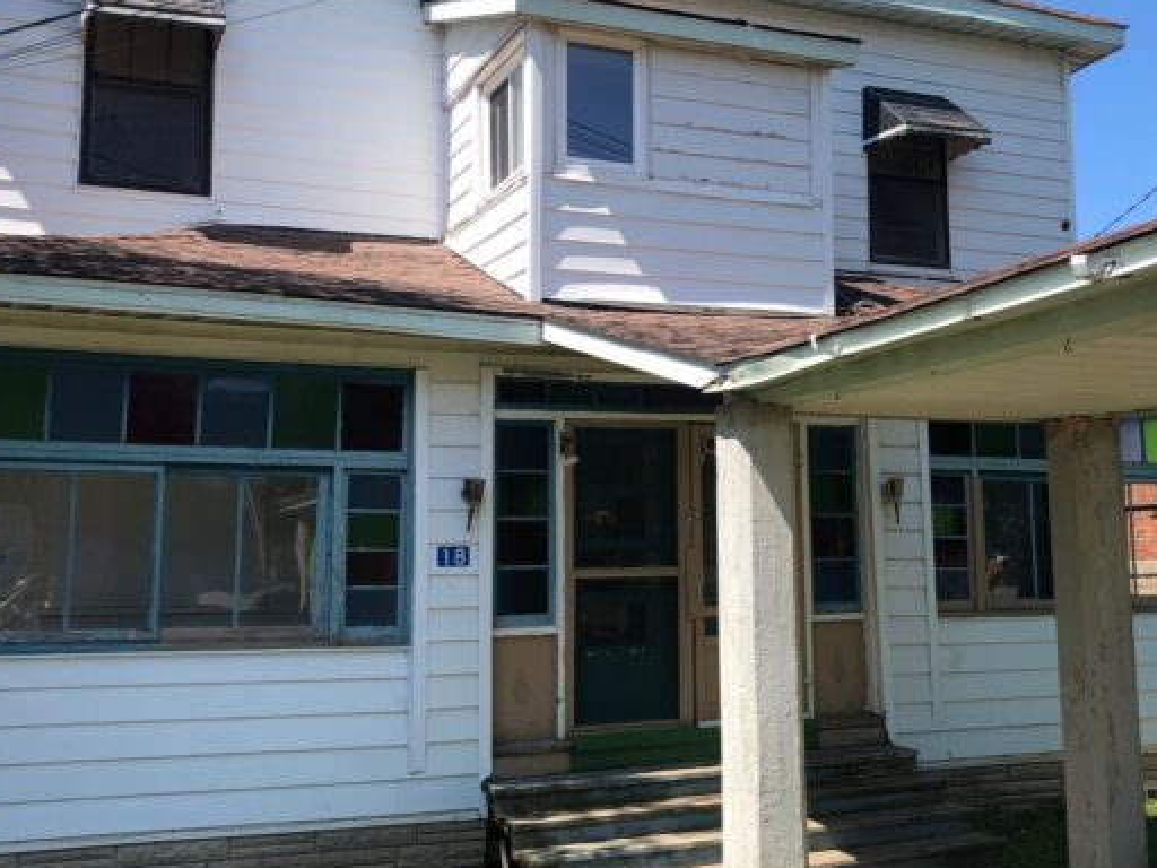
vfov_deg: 34.3
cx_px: 660
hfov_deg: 44.7
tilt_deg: +8.3
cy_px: 393
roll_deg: +0.9
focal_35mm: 42
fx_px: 1404
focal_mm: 4
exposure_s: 1/1116
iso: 20
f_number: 1.8
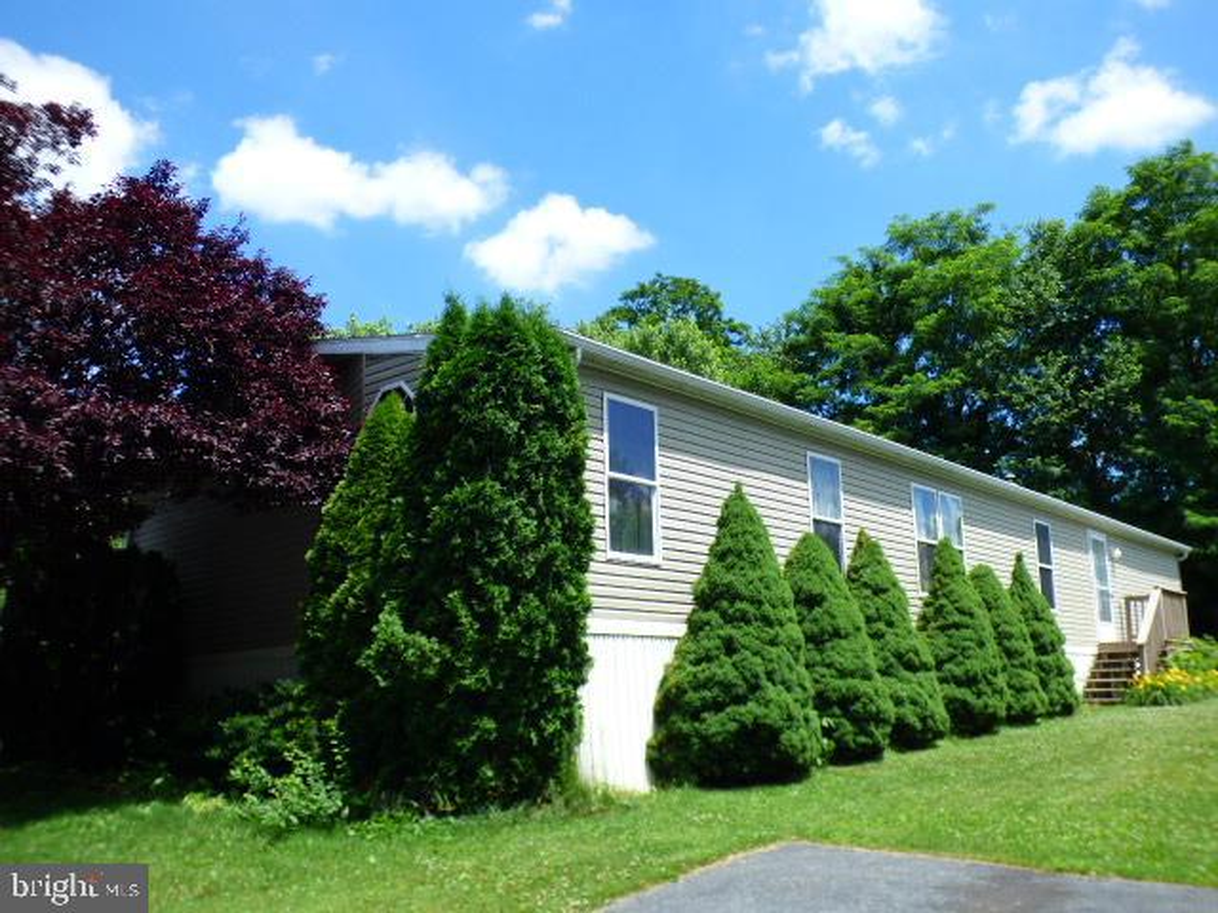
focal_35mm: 30
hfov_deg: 60.0
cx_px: 609
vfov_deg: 46.8
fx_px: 1056
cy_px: 456
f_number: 3.3
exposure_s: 1/800
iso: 100
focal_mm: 5.29
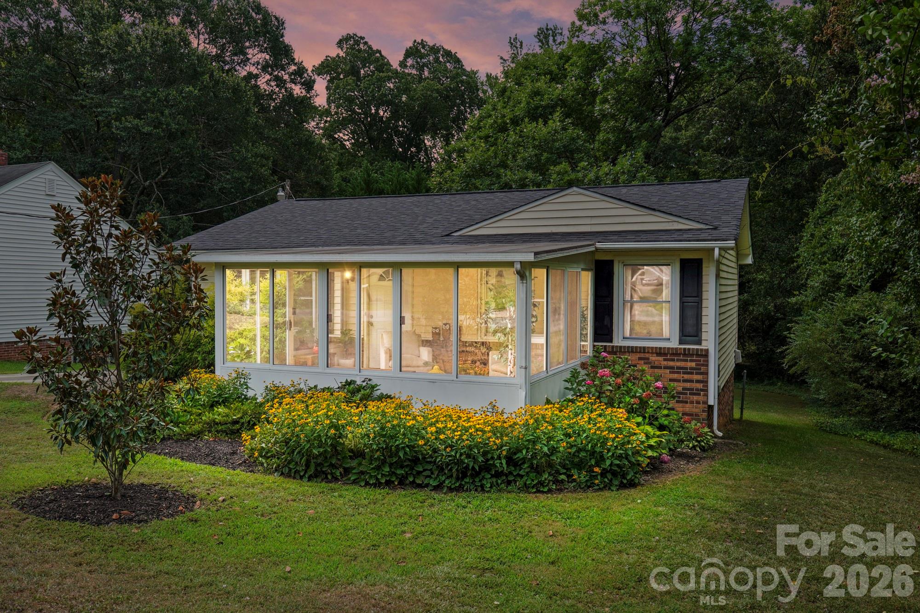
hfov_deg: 61.9
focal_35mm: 30
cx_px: 460
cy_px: 306
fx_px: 767
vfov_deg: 43.6
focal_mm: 20
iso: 100
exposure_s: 1/160
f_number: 5
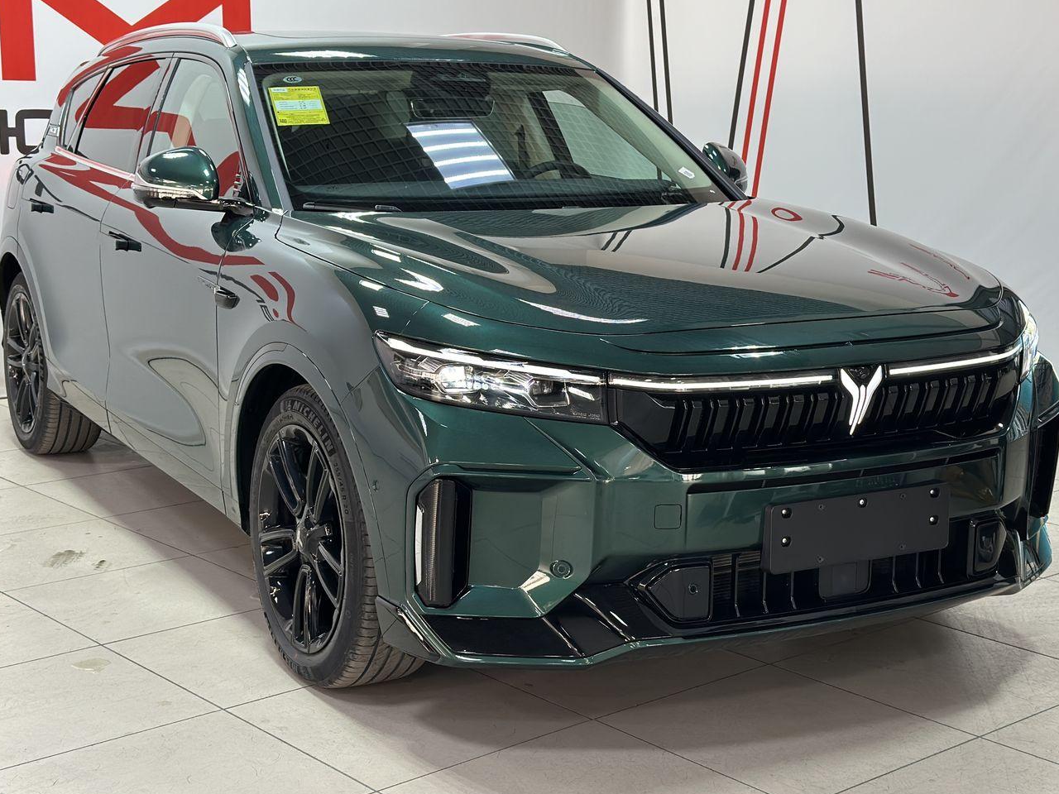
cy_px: 366
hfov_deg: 35.5
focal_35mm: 54
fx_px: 1652
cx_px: 523
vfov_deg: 27.0
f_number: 1.78
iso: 100
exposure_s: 1/84
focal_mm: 6.86
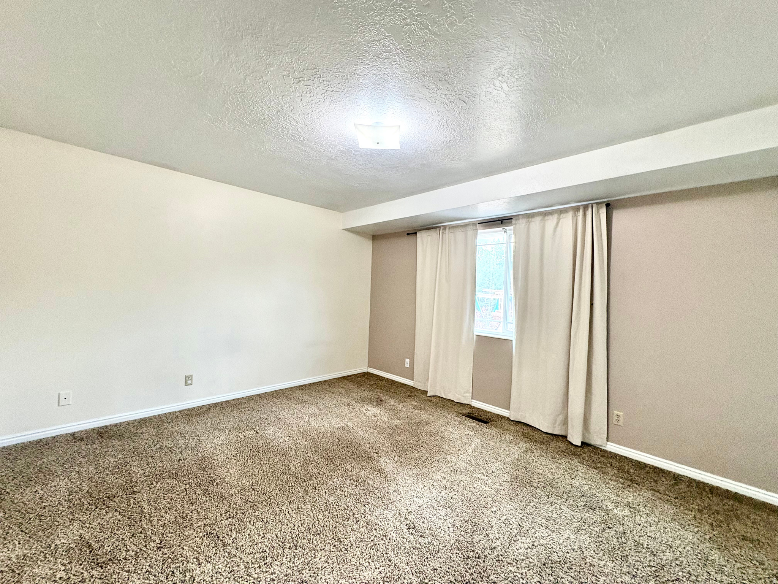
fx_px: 315
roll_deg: -2.4
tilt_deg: +0.8
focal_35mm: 14
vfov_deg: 85.7
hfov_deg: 102.1
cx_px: 389
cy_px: 292
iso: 400
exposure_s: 1/120
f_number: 2.2
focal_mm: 2.22
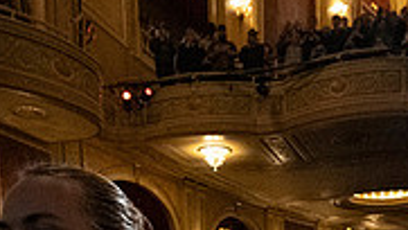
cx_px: 248
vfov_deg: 20.2
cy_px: 384
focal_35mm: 47
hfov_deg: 43.5
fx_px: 509
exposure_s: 1/400
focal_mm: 14
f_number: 4
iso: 16000
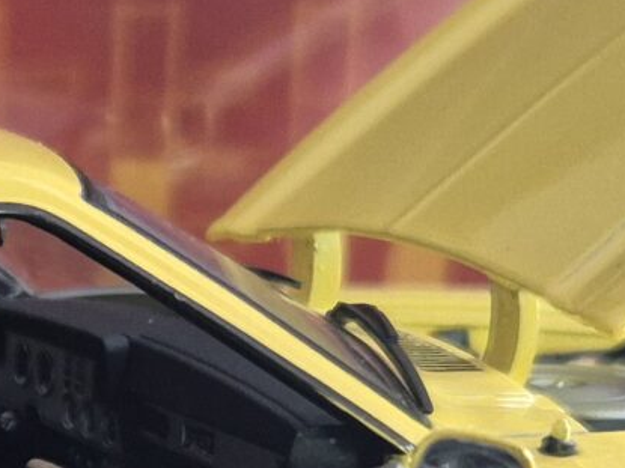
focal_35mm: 142
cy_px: 540
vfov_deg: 10.3
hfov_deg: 13.3
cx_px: -261
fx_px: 2563
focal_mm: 5.4
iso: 500
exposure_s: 1/100
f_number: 1.8
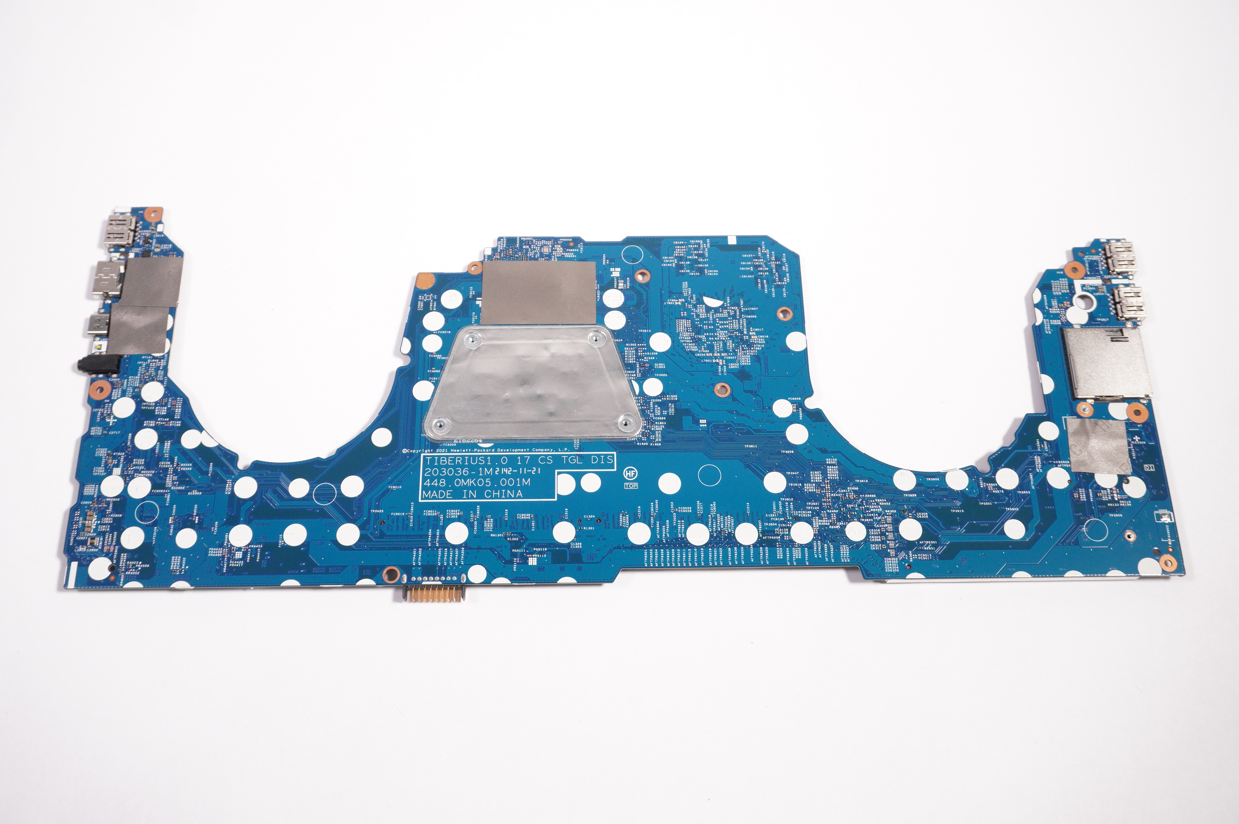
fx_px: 1186
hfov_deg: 55.1
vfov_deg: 38.3
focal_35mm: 34
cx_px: 620
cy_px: 412
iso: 1250
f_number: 5.6
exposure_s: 1/200
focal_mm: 23
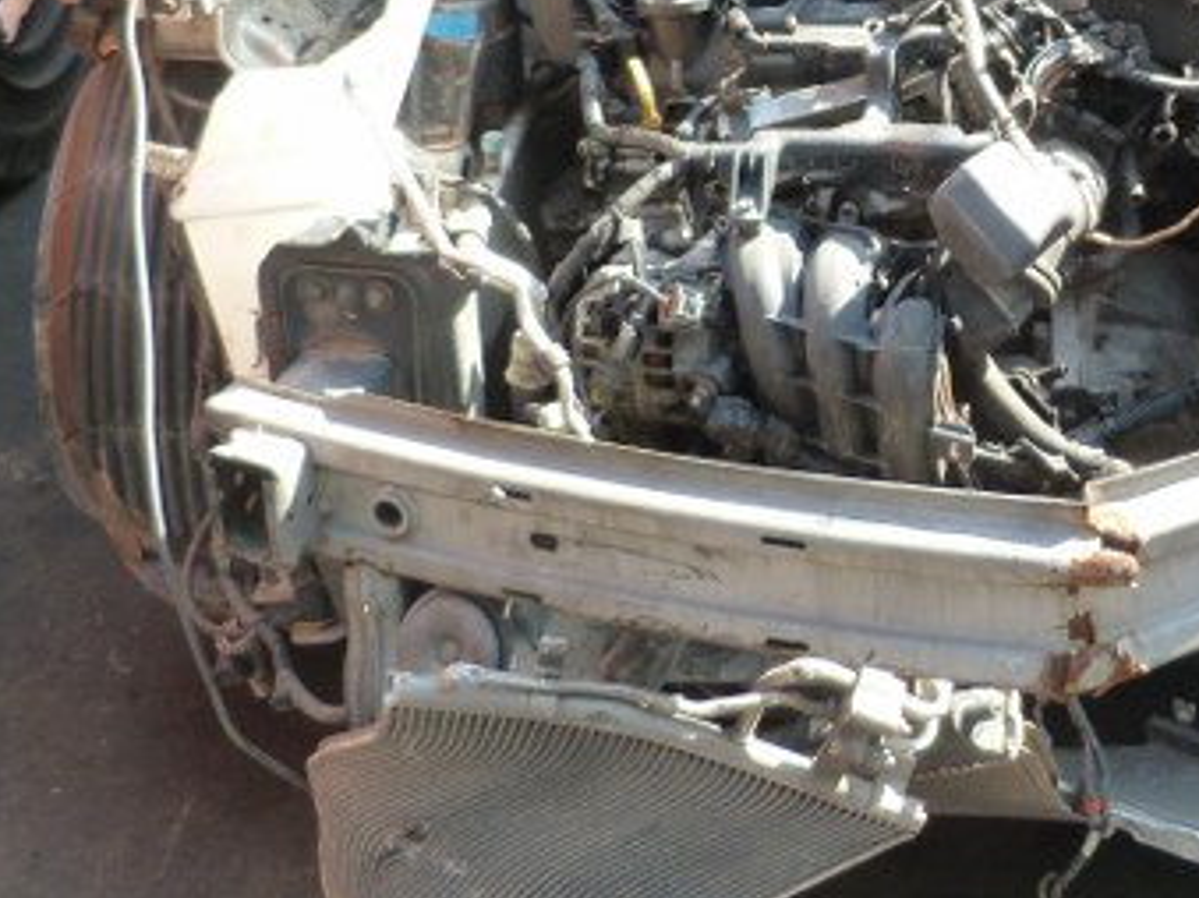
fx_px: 2043
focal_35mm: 59
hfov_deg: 31.3
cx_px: 1068
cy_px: -42
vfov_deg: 23.5
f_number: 2.8
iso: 125
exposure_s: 1/100
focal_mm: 4.5
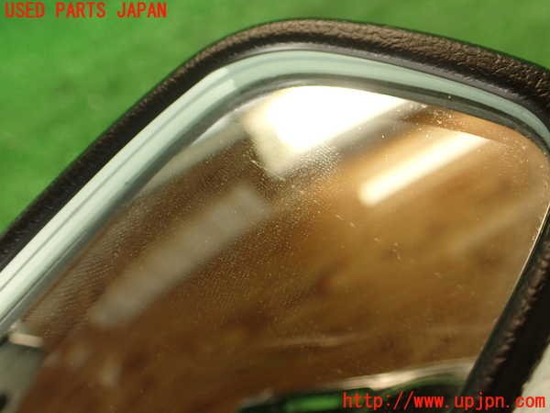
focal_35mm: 32
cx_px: 275
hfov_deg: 56.8
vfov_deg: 44.2
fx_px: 508
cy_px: 206
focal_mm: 5.79
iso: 200
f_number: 2.4
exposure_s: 1/60
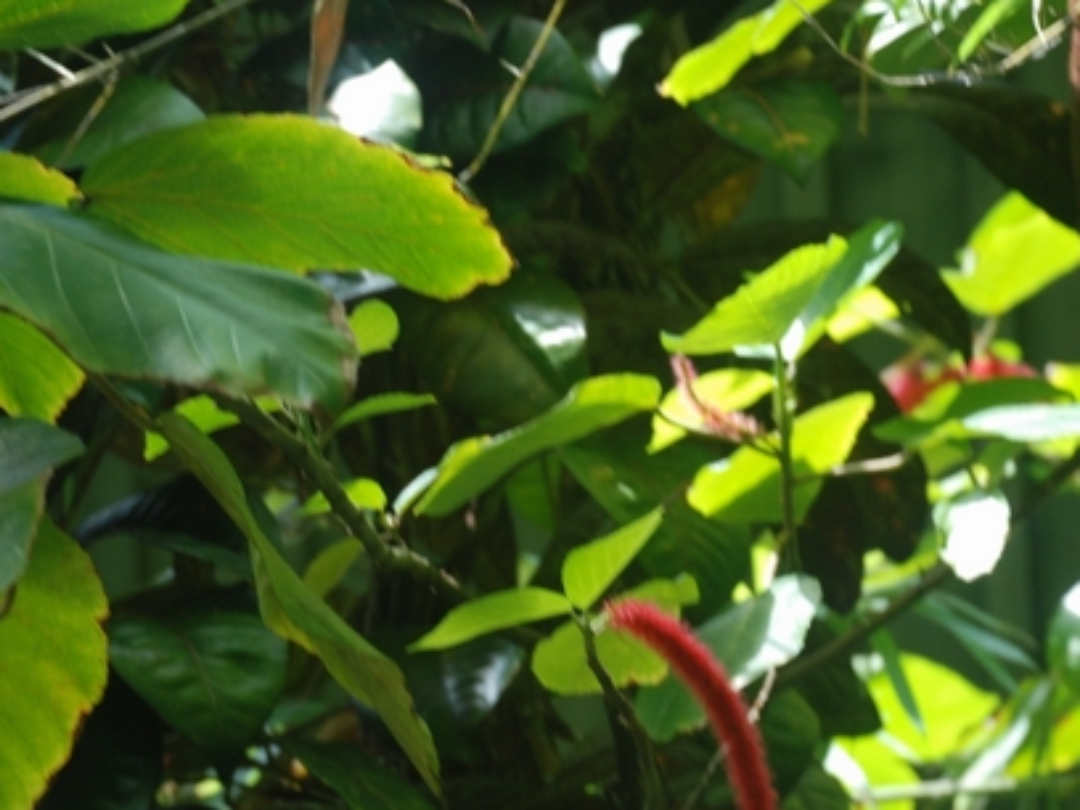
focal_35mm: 186
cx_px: 389
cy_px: 431
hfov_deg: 10.6
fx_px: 5803
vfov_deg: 8.0
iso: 360
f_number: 5.6
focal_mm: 70
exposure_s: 1/125
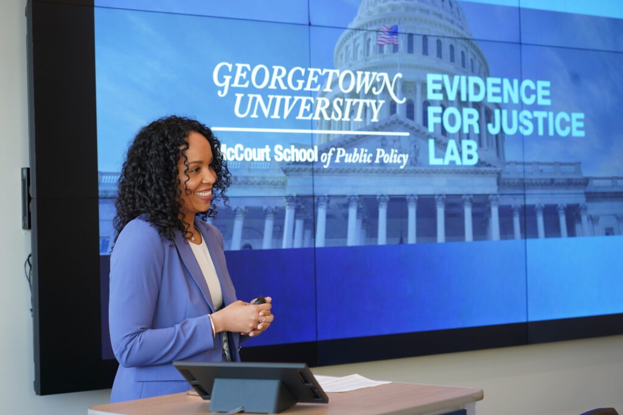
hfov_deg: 26.3
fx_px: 1333
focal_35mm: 77
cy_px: 208
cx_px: 312
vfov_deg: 17.7
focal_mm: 77
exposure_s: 1/160
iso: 1250
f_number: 4
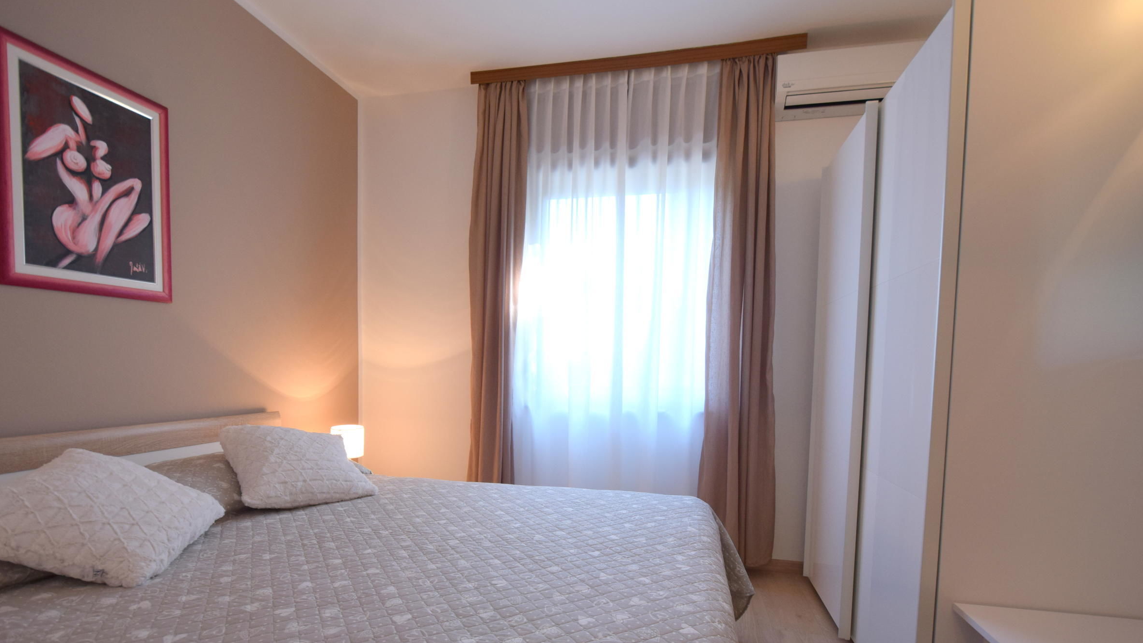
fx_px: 485
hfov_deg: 99.4
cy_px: 379
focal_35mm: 16
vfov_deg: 66.6
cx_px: 565
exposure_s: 1/80
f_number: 4.5
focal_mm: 10
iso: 400
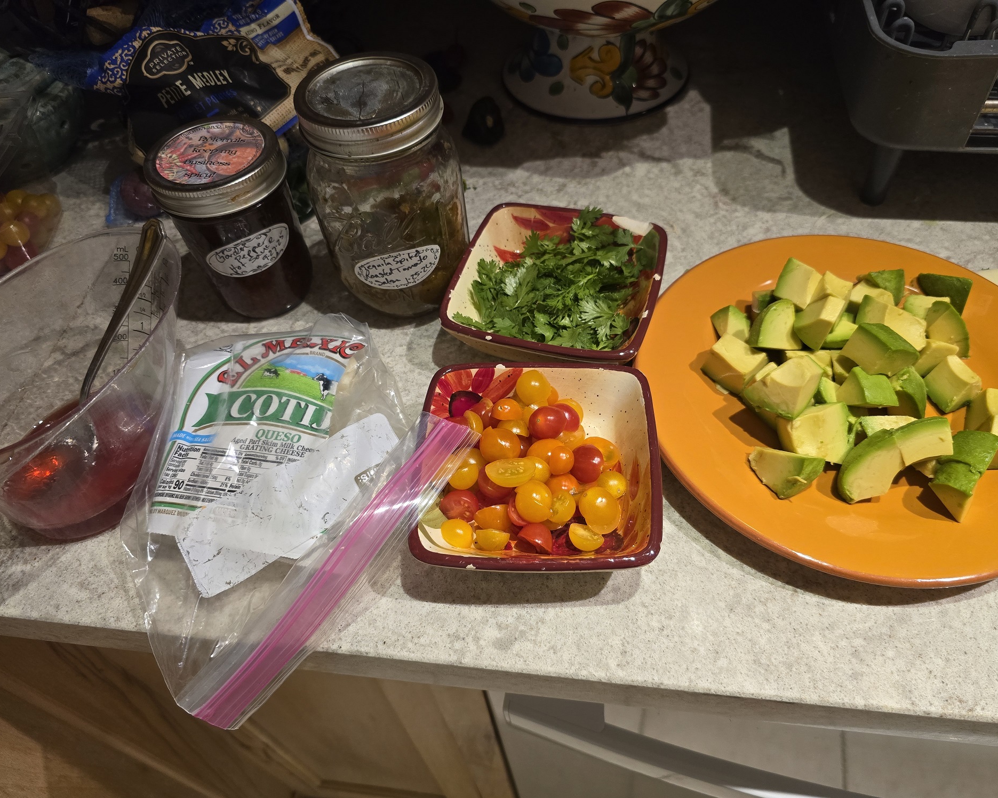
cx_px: 493
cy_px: 399
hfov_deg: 70.3
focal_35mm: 24
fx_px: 709
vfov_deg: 58.8
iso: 400
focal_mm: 6.3
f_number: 1.7
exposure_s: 1/120
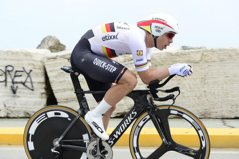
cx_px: 120
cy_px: 80
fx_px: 464
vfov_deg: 19.4
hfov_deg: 28.9
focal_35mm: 70
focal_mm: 70
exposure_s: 1/1000
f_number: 7.1
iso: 800
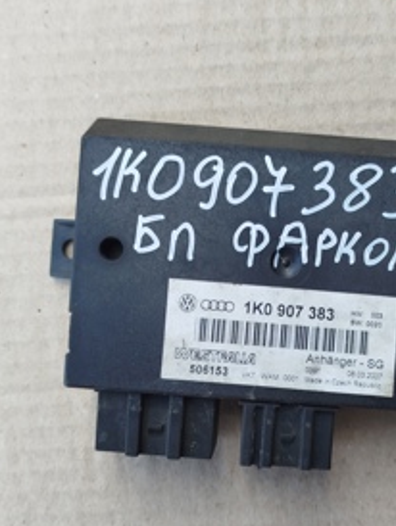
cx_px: 283
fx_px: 640
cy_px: 275
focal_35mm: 42
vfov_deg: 44.7
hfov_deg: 33.9
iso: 50
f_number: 1.7
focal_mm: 5.31
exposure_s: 1/100
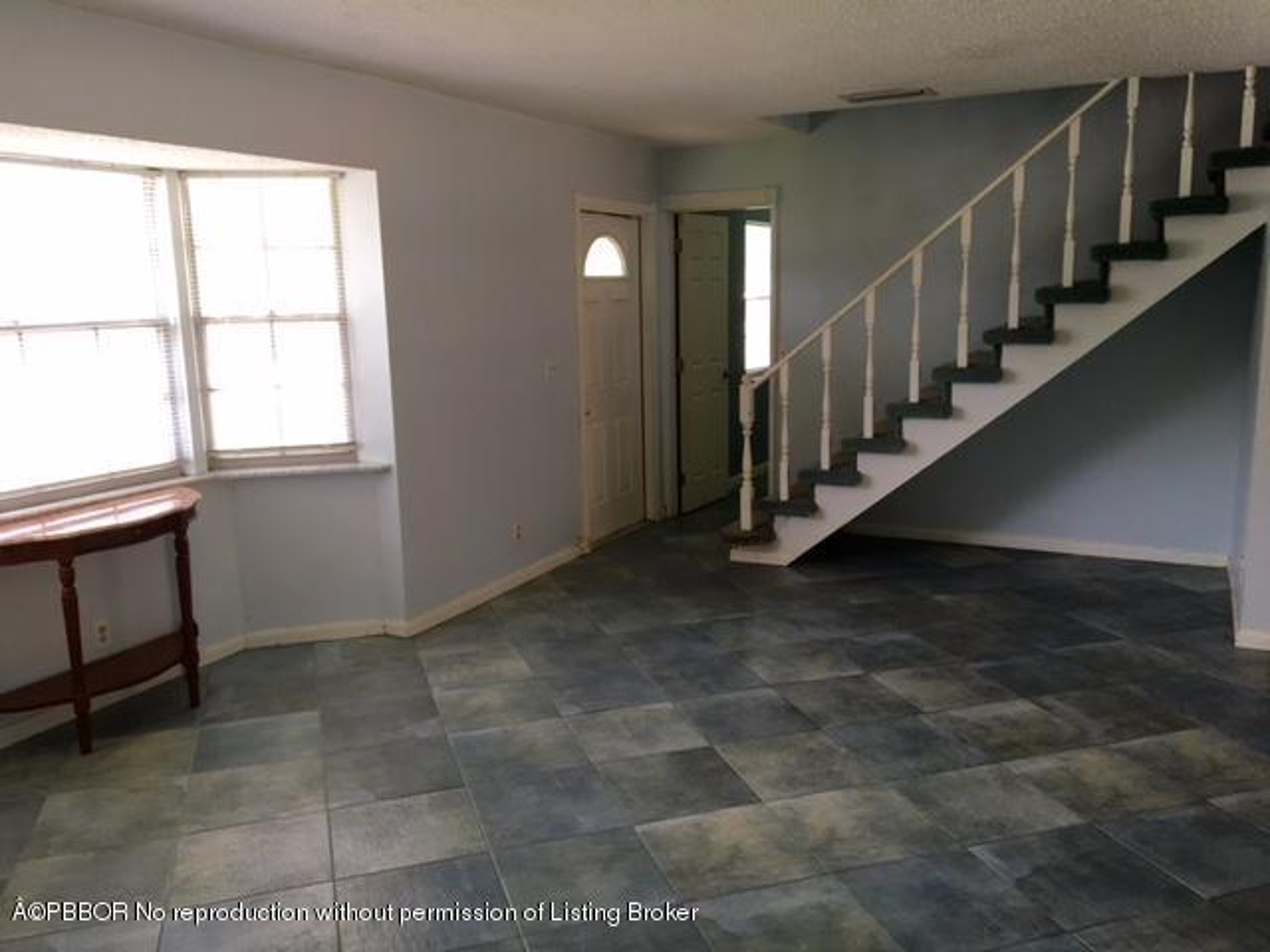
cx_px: 635
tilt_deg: -9.3
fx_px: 1064
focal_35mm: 29
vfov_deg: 48.2
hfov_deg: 61.7
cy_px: 476
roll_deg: +2.0
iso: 32
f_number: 2.2
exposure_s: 1/60
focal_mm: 4.15
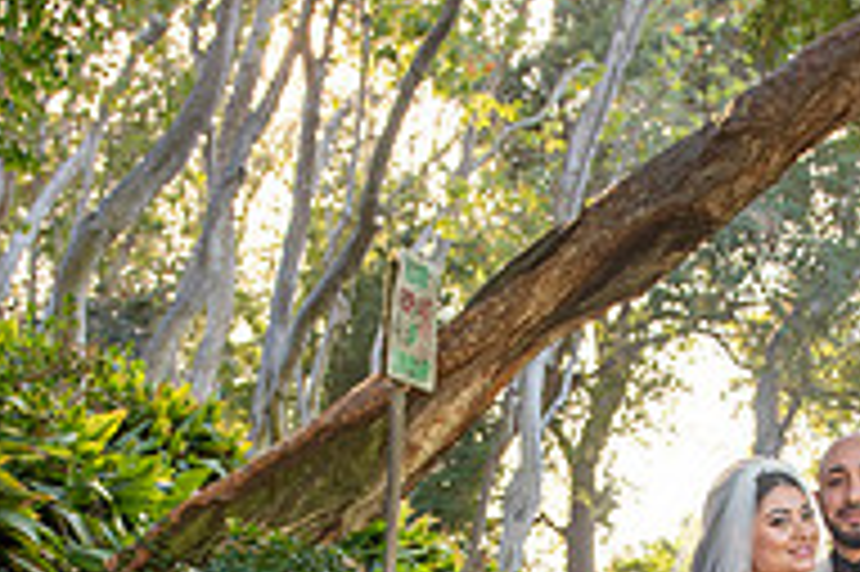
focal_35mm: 82
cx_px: 626
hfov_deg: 24.6
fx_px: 1957
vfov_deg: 15.5
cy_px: 813
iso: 200
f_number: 3.5
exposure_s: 1/160
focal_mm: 27
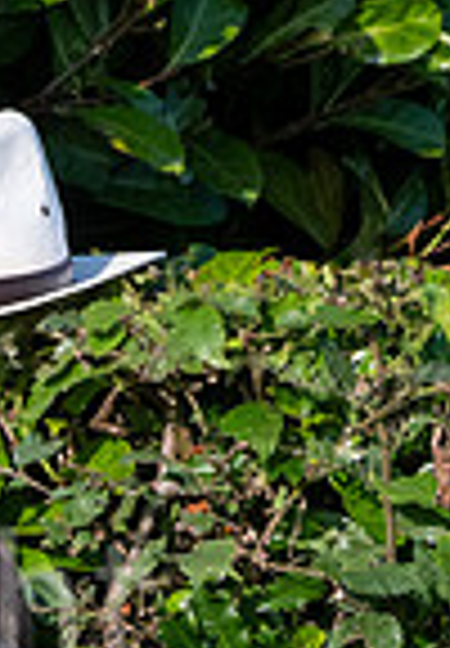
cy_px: 894
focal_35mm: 2874
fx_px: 52401
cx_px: -84
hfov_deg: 0.5
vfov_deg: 0.7
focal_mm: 390
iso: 800
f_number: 6.3
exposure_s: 1/2000
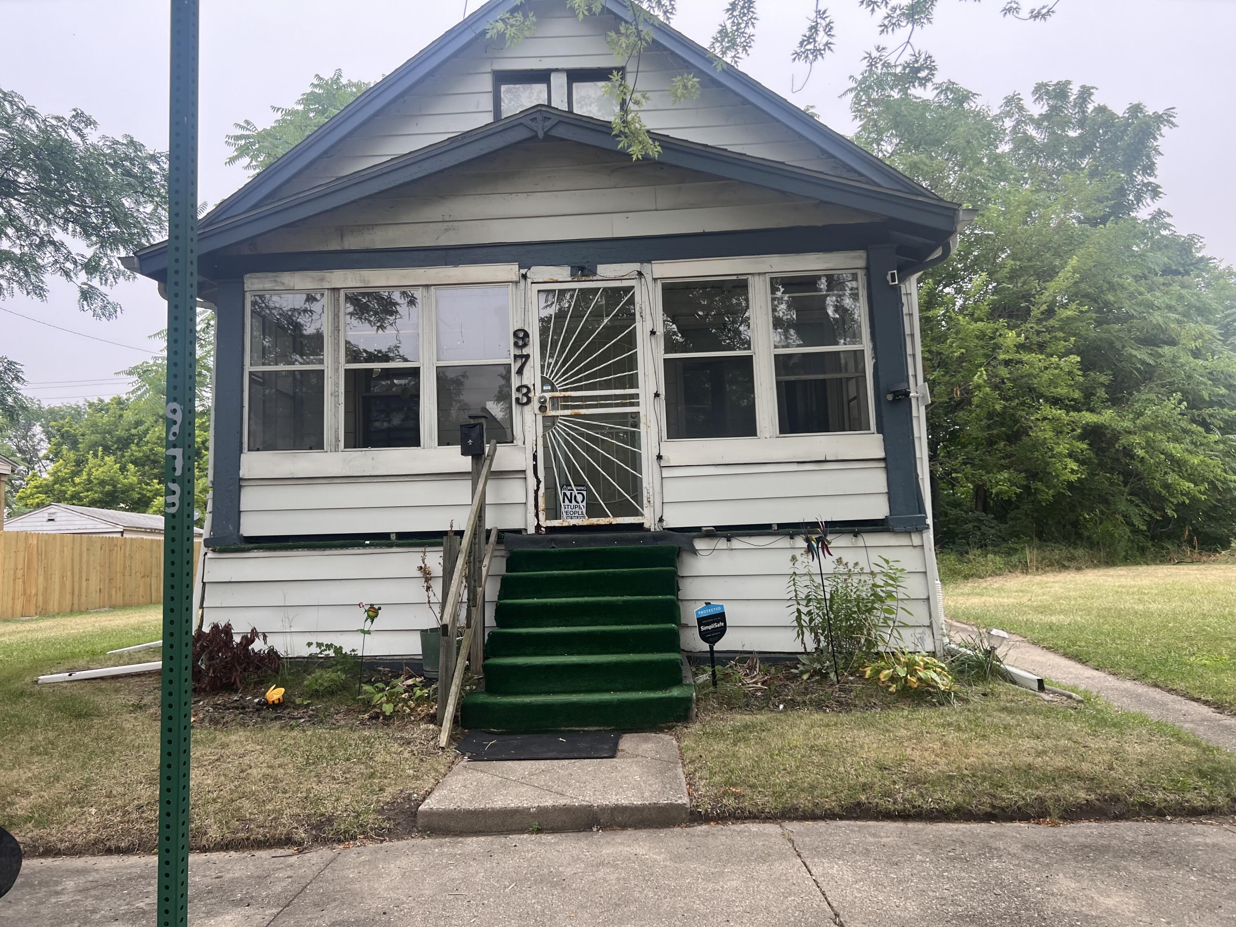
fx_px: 928
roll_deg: +2.1
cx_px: 618
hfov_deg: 67.3
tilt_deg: +6.2
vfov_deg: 53.1
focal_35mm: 26
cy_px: 464
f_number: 1.5
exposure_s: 1/175
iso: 50
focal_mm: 5.7
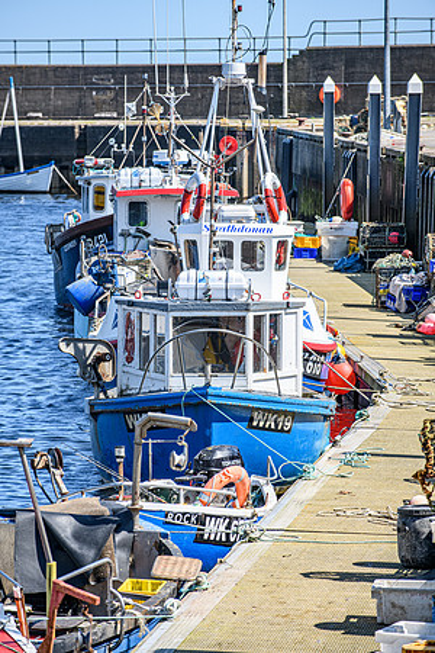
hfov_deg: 6.9
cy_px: 326
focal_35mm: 200
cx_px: 218
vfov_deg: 10.3
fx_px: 3625
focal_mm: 200
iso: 400
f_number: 8
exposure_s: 1/800
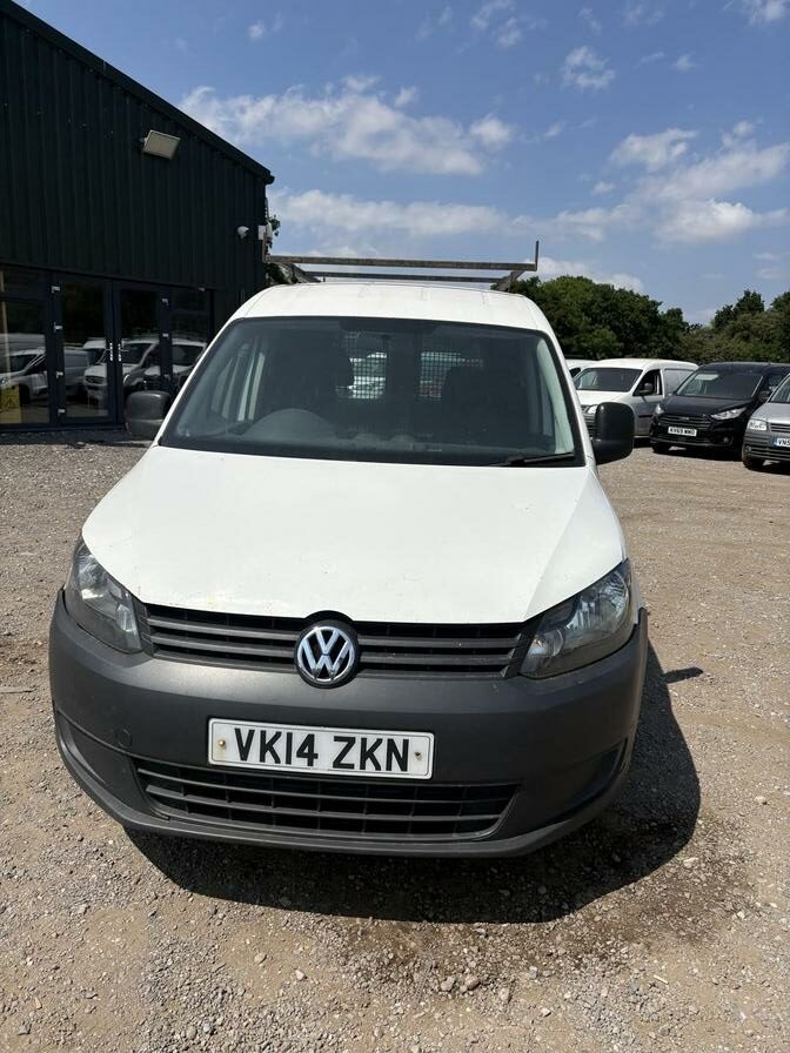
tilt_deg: -8.9
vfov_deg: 67.3
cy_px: 526
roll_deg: +0.3
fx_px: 791
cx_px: 395
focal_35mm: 26
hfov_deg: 53.1
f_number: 1.6
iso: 50
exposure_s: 1/6993
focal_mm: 5.96
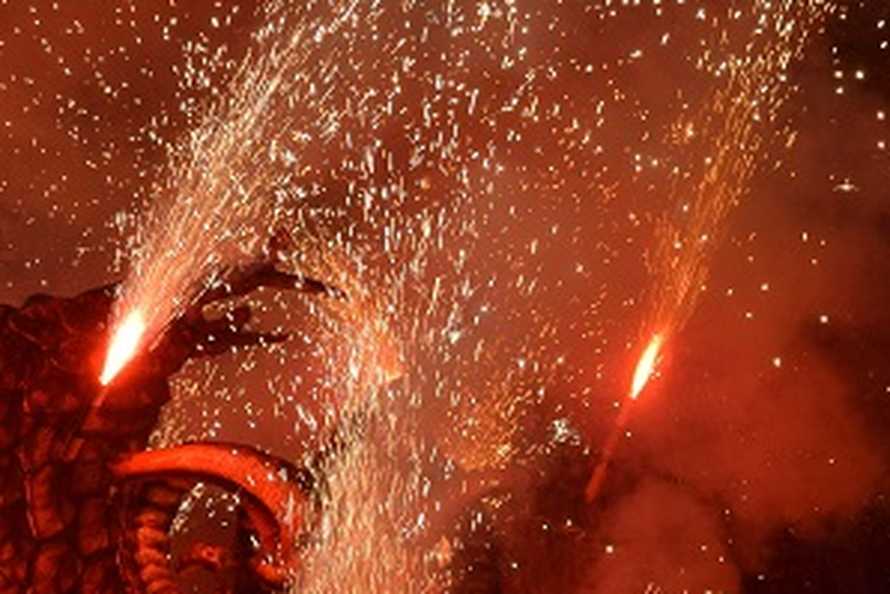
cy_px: 269
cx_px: -66
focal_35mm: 191
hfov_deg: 10.6
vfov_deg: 7.2
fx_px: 4724
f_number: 10
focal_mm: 38
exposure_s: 1/400
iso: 200
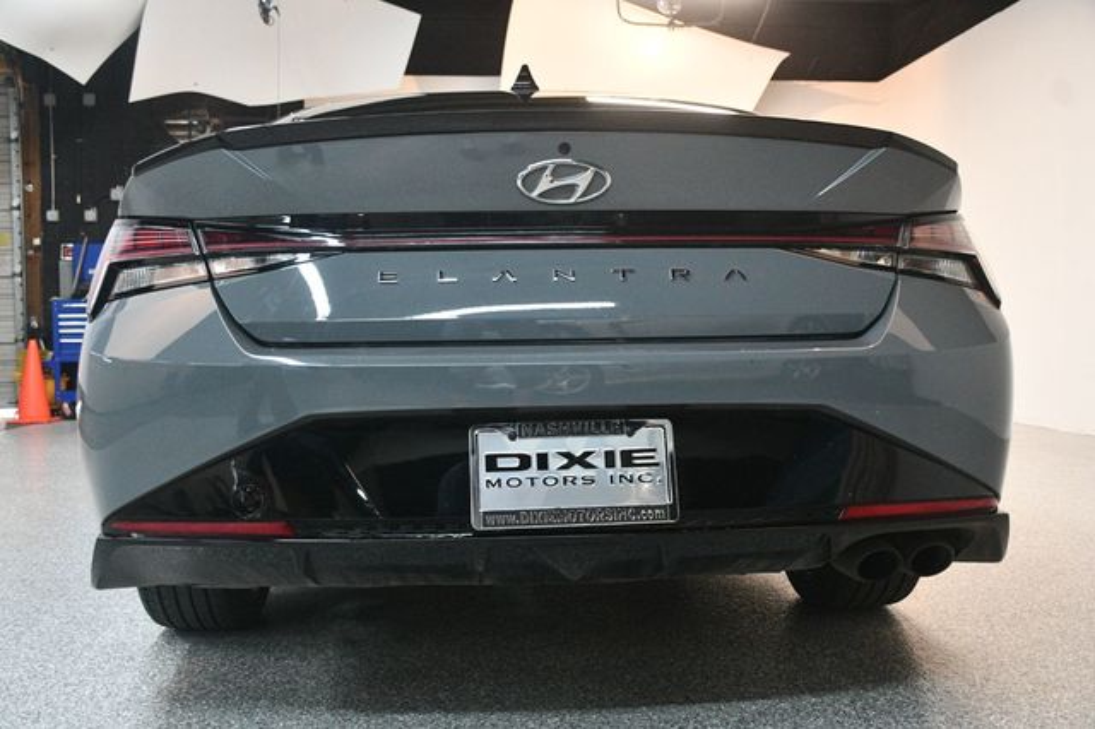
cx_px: 548
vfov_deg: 38.8
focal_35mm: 34
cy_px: 364
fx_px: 1034
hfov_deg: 55.8
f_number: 3.8
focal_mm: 23
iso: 3200
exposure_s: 1/125
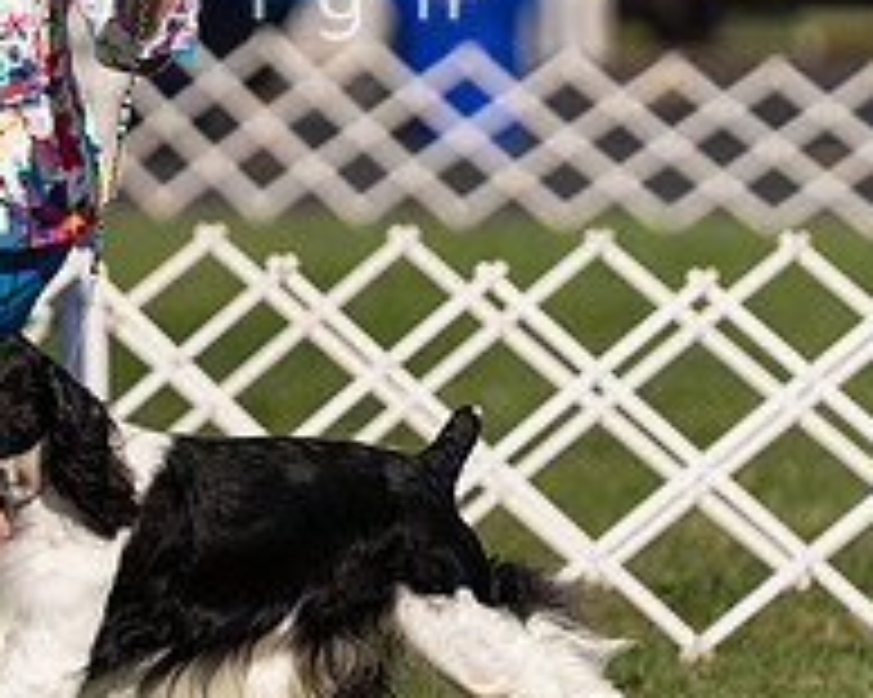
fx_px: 16889
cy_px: 153
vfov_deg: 2.4
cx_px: -191
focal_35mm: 654
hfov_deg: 3.0
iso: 100
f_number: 3.2
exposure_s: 1/2500
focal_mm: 200
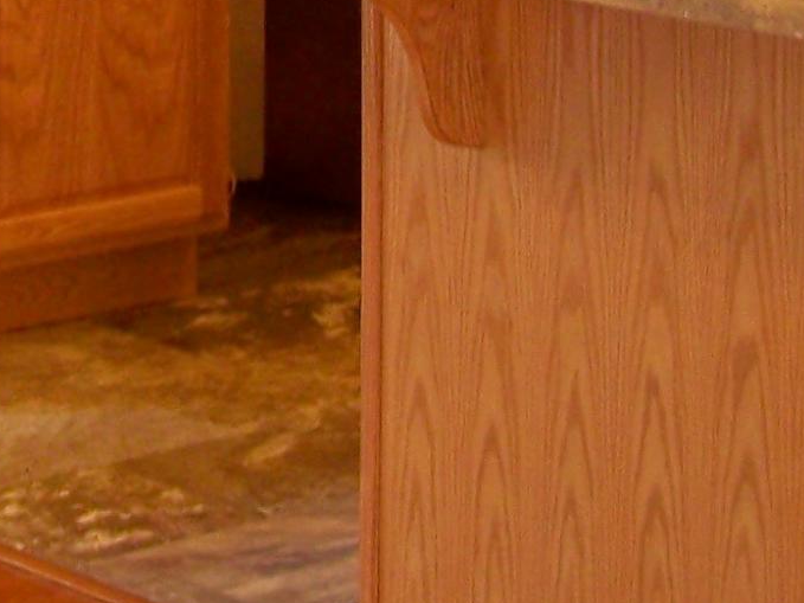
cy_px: -628
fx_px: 3901
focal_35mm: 168
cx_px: -269
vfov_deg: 8.4
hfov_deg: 11.4
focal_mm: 6.3
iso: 64
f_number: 2.8
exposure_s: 1/13
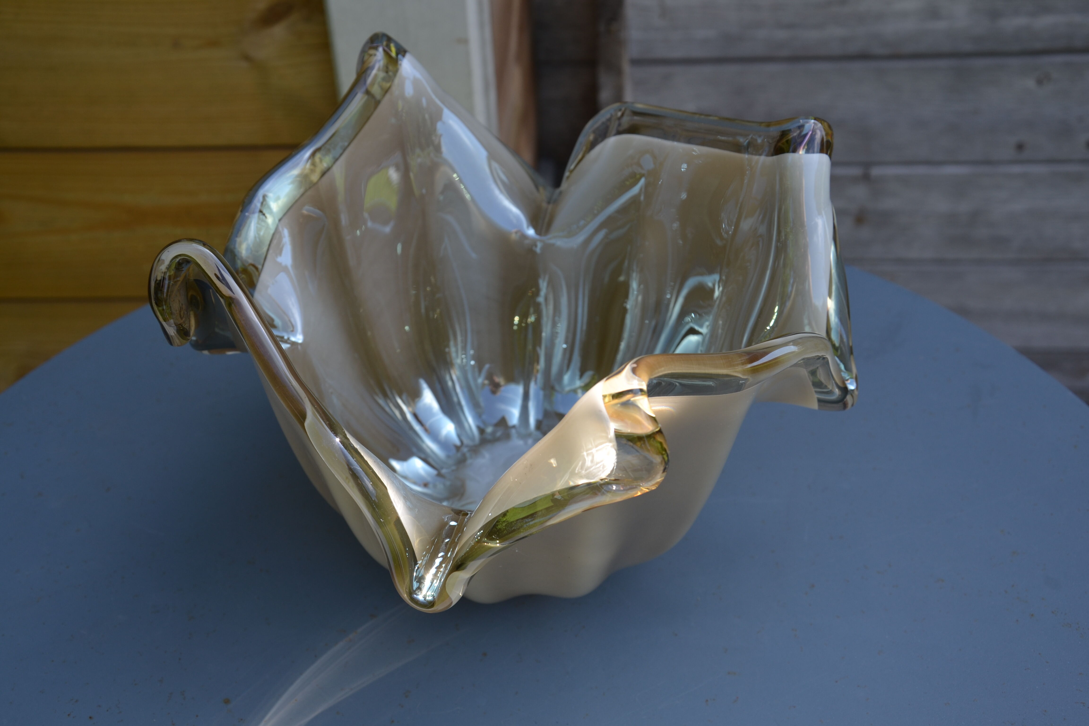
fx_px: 1361
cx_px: 544
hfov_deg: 43.6
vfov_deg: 29.9
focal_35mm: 45
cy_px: 363
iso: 100
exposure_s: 1/125
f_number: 5.6
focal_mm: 30
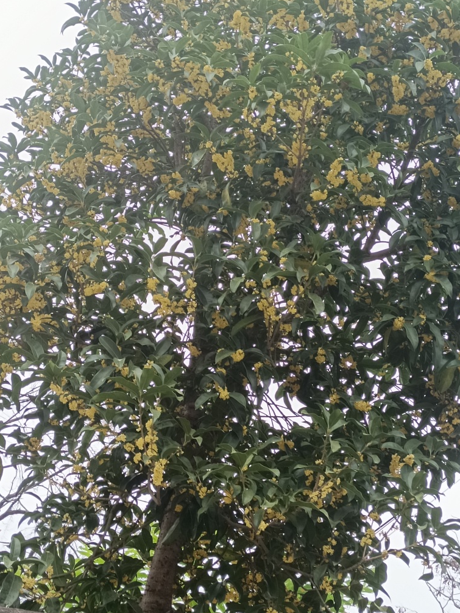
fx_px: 939
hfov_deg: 27.5
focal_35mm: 53
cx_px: 241
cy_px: 297
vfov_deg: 36.2
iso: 170
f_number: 1.79
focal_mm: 4.71
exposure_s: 1/100
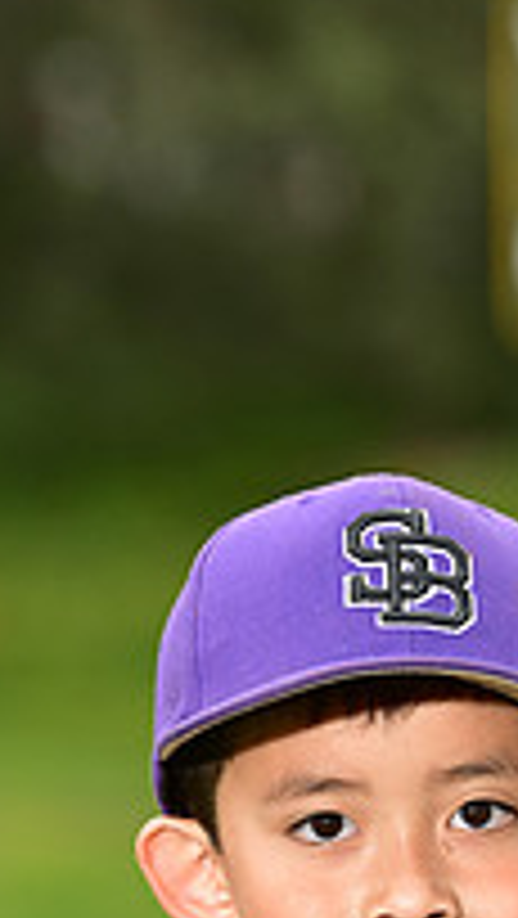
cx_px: 529
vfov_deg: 4.1
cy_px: 1166
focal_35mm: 521
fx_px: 12701
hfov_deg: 2.3
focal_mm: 175
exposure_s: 1/250
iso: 400
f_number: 5.6
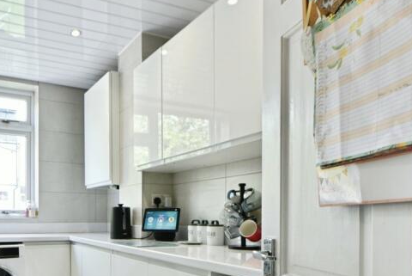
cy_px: 243
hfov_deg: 56.4
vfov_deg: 38.6
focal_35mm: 32
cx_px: 114
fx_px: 367
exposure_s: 1/60
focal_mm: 15
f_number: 5.6
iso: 500
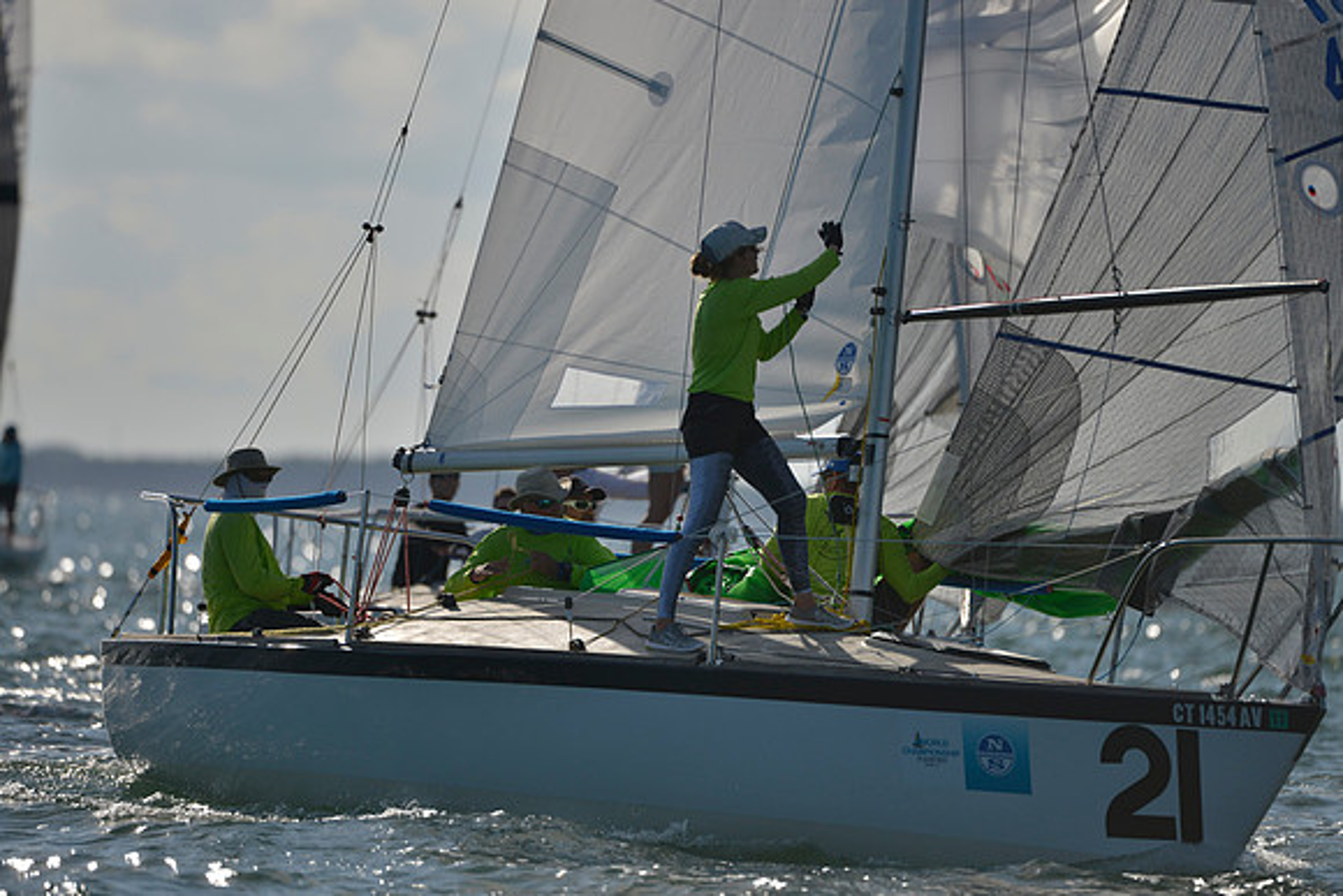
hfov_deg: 5.4
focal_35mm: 380
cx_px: 672
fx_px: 14179
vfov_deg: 3.6
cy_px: 448
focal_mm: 380
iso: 200
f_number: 4
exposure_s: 1/6400
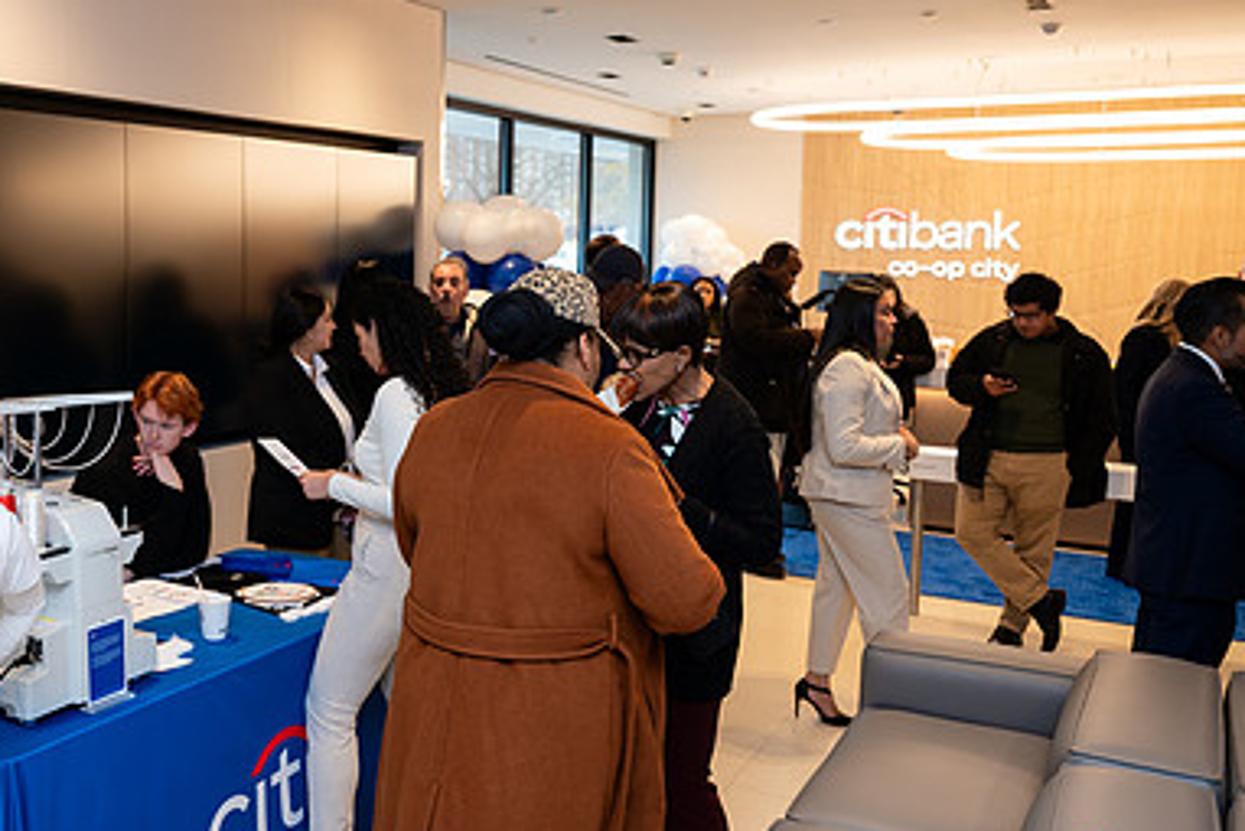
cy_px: 376
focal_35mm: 37
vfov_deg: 35.9
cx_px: 375
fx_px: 1280
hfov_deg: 50.5
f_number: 3.2
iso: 320
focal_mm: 24
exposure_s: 1/200
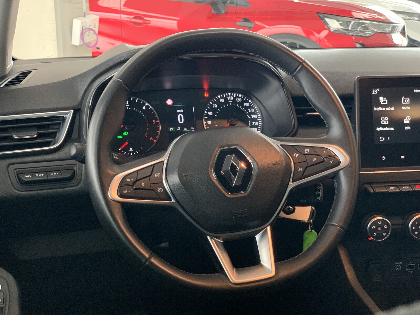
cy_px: 158
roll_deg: +0.4
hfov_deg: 36.8
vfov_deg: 28.0
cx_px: 210
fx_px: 631
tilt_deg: -14.4
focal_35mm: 52
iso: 640
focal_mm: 6
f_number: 2.4
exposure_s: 1/32
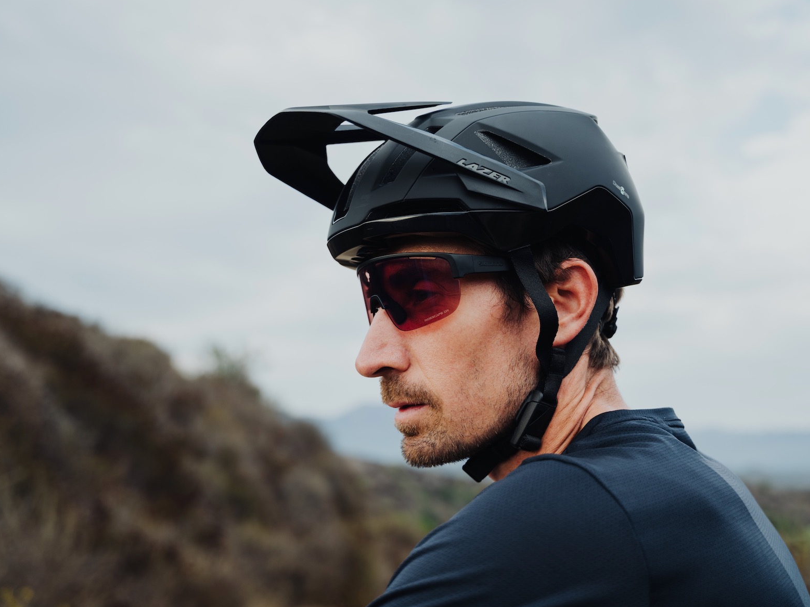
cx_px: 473
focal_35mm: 42
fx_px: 983
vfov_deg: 34.3
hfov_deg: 44.6
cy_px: 310
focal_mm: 34
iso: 100
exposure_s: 1/500
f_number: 2.8
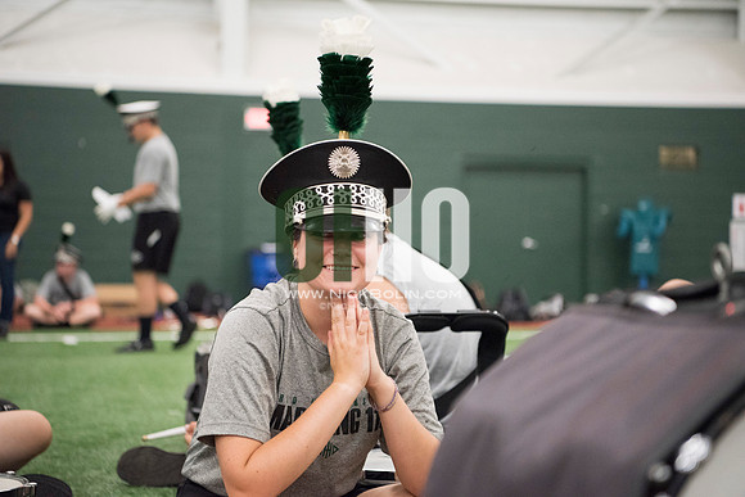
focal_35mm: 70
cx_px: 372
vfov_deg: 19.5
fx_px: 1449
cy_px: 248
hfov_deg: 28.8
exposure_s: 1/250
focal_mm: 70
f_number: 3.2
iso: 3200
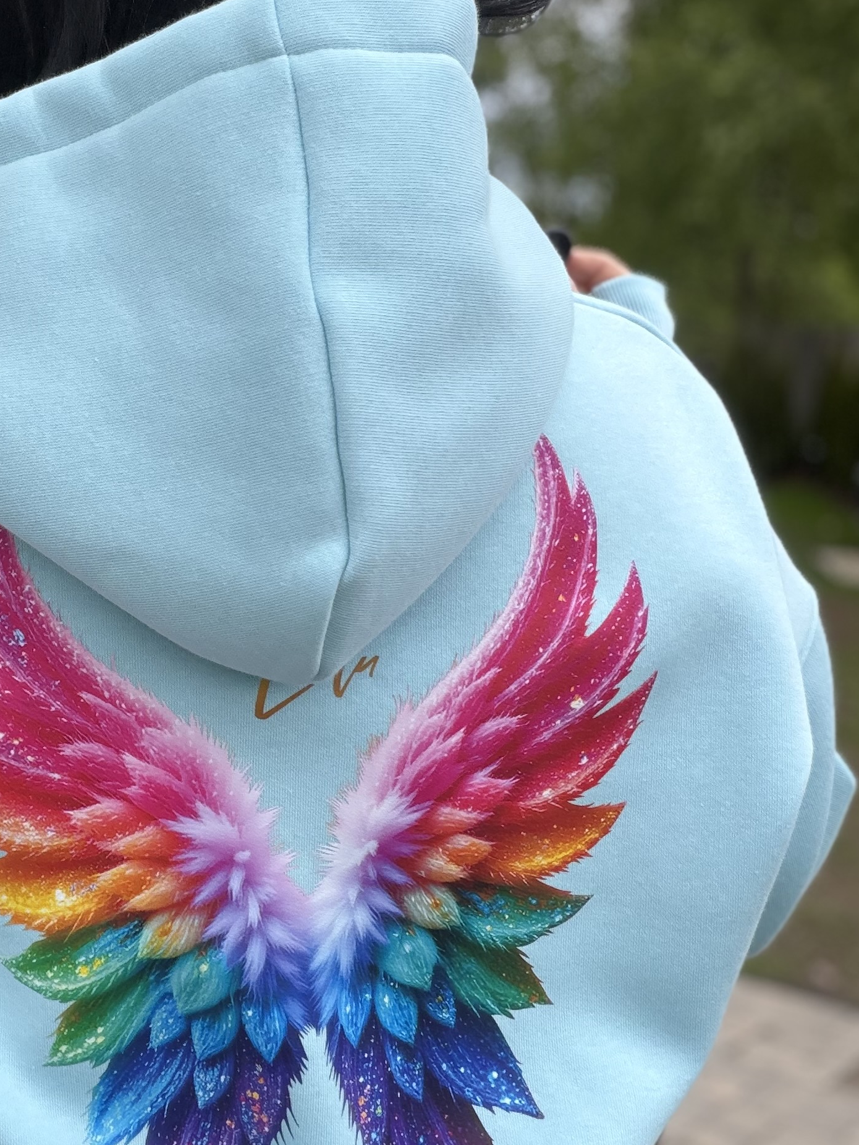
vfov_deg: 38.2
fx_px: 1654
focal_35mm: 50
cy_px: 577
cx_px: 150
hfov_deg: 28.4
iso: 25
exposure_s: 1/252
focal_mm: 2.71
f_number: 1.9
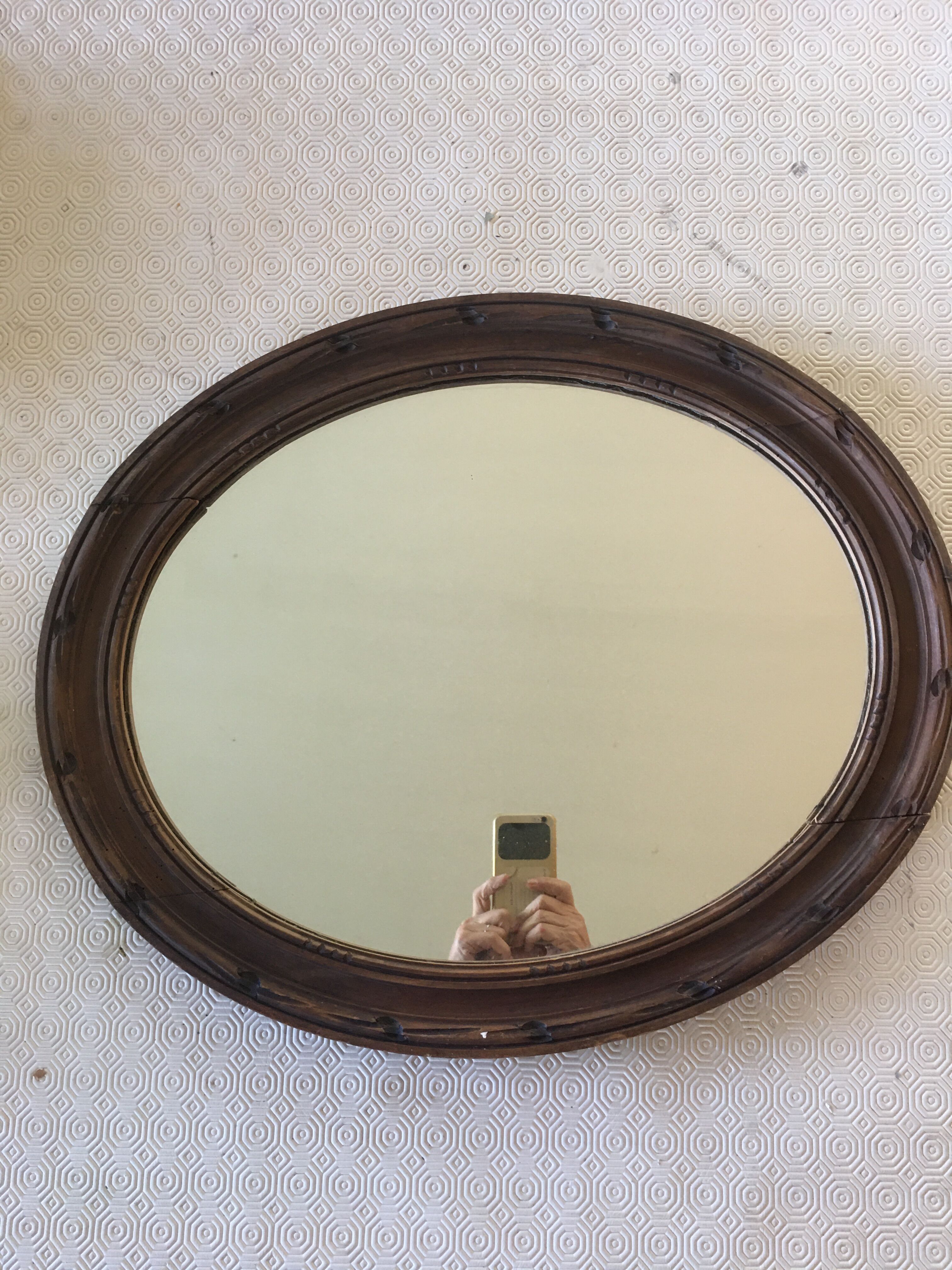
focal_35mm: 29
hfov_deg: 48.2
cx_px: 476
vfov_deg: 61.7
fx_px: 1063
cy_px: 635
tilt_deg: -79.0
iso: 64
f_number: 2.2
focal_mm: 4.15
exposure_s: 1/17
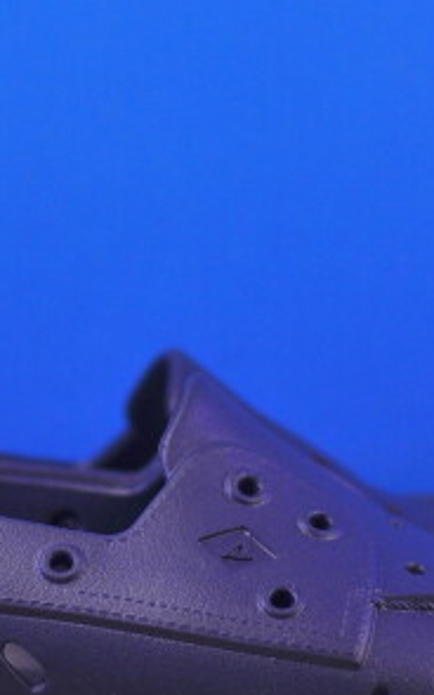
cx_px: 106
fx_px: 3923
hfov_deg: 6.3
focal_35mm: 207
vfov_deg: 10.1
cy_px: 319
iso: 250
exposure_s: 1/320
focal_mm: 50
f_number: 2.5
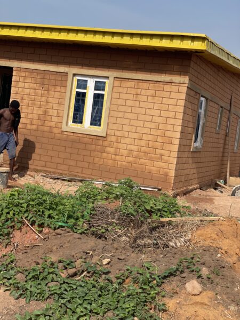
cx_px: 120
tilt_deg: +2.5
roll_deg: -8.6
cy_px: 160
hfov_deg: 28.0
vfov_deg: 36.8
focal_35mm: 52
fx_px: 481
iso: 32
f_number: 2
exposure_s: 1/2519
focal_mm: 6
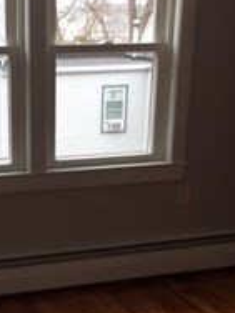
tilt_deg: -20.0
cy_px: 266
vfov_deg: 25.7
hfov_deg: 19.5
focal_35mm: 74
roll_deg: +0.4
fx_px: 670
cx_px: 22
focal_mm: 4.15
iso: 32
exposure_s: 1/60
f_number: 2.2
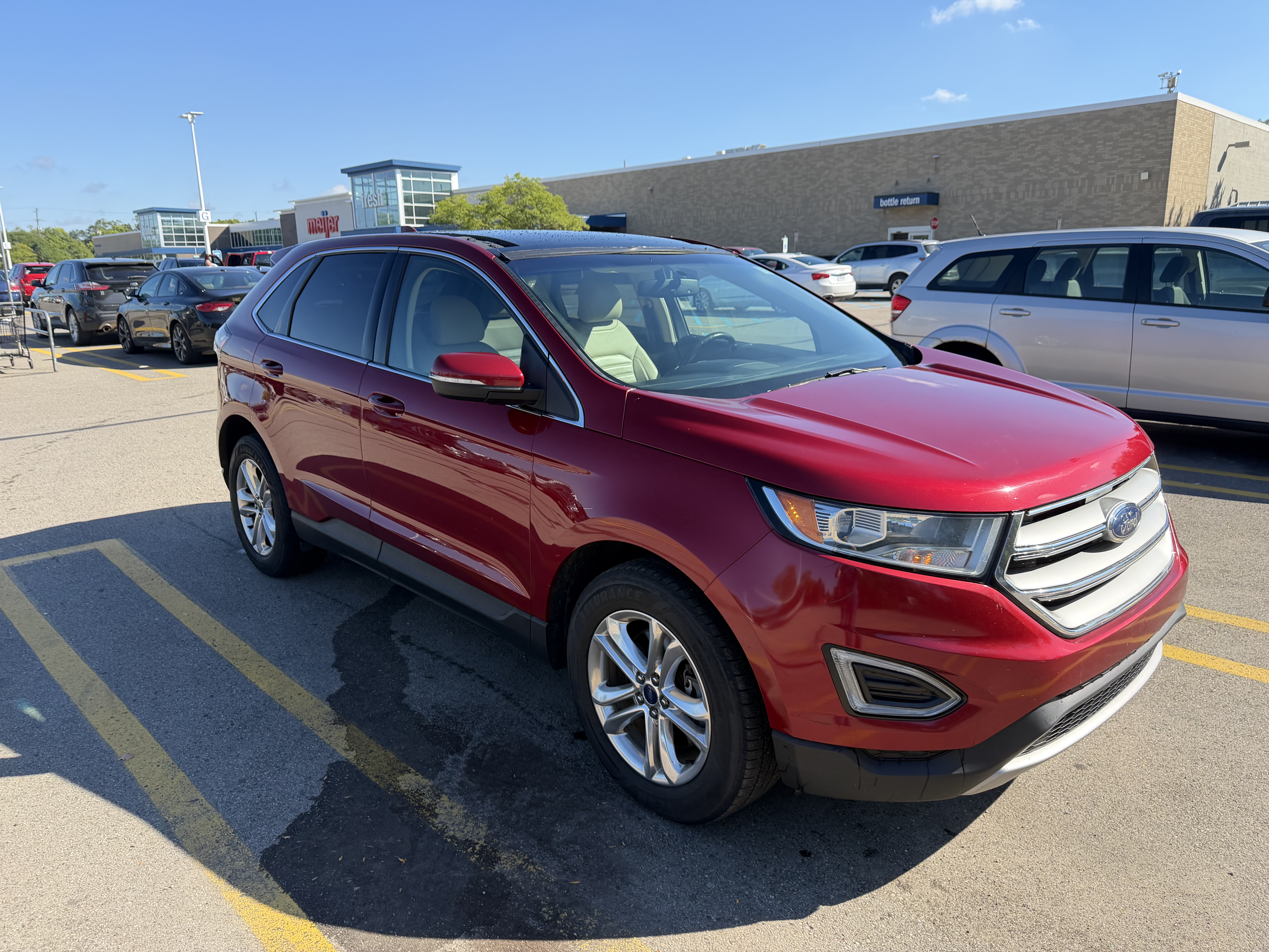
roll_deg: +1.5
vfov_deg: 56.8
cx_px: 634
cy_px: 476
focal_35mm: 24
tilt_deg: -11.4
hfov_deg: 71.6
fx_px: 880
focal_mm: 6.76
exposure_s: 1/2110
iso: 100
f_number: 1.78
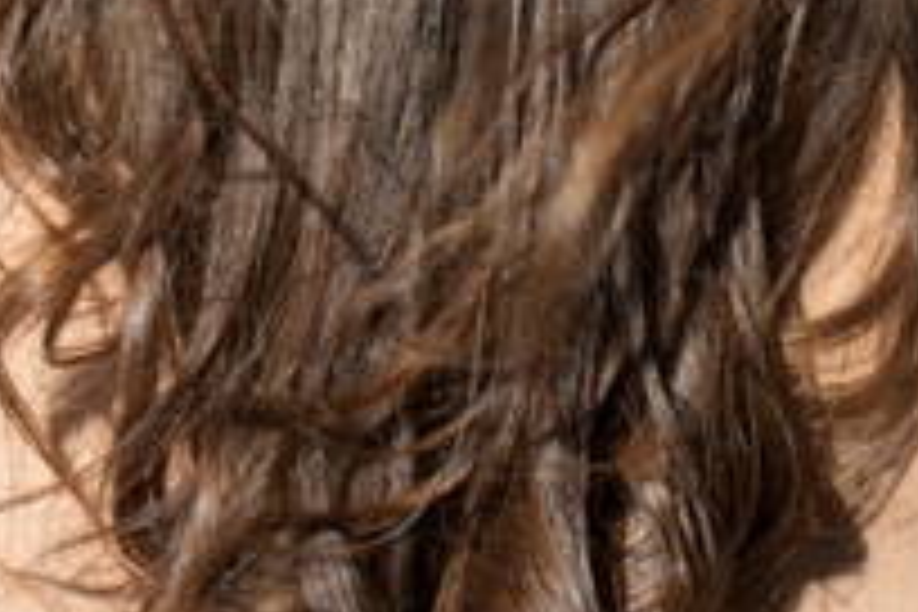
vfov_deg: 10.8
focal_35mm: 124
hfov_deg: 16.5
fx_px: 3162
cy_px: -196
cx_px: 518
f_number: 4.5
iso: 50
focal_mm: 35
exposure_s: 1/250
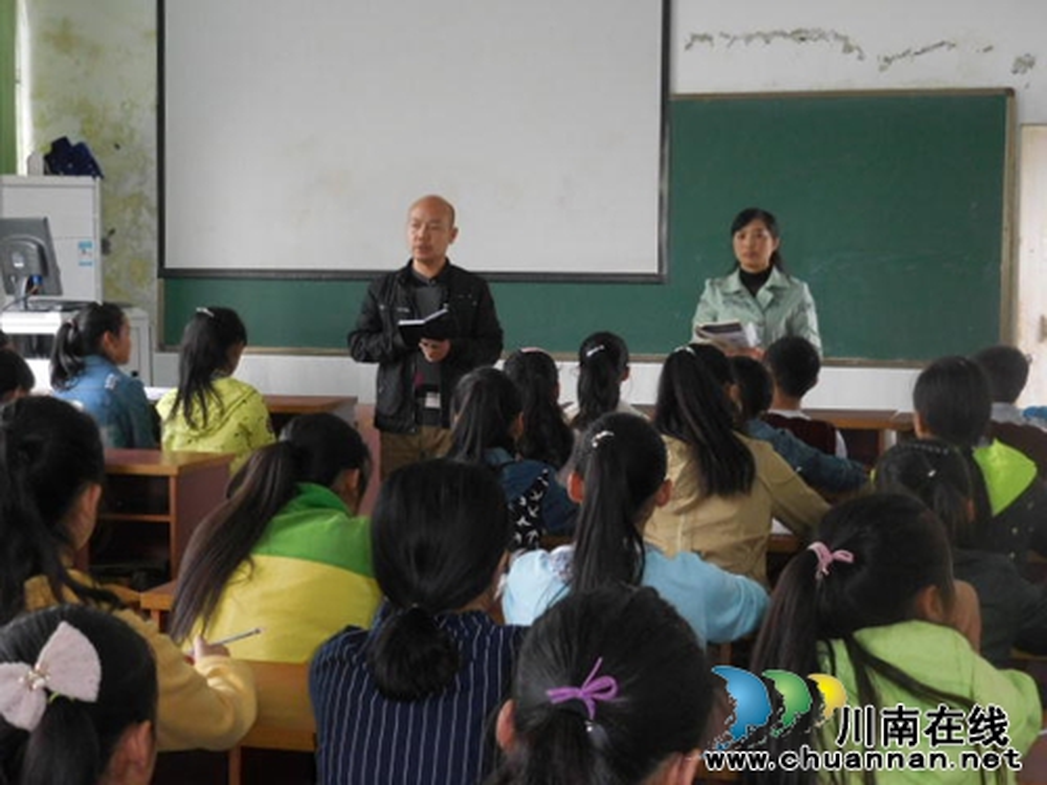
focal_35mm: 61
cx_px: 524
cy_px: 392
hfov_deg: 31.7
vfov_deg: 24.0
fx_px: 1845
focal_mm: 11
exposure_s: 1/60
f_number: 4.5
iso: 450
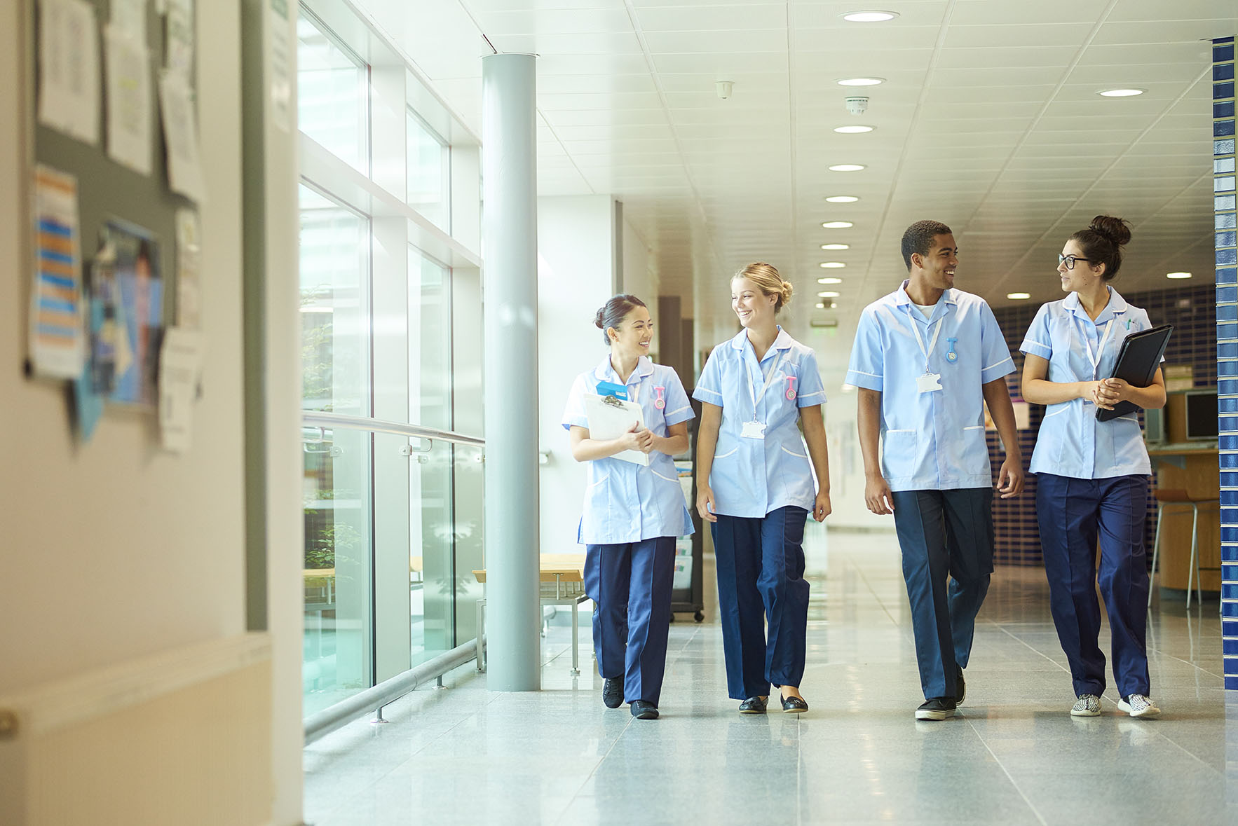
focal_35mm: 85
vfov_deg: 16.1
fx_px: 2924
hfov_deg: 23.9
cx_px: 619
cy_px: 413
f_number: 2.8
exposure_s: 1/400
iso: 1600
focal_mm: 85
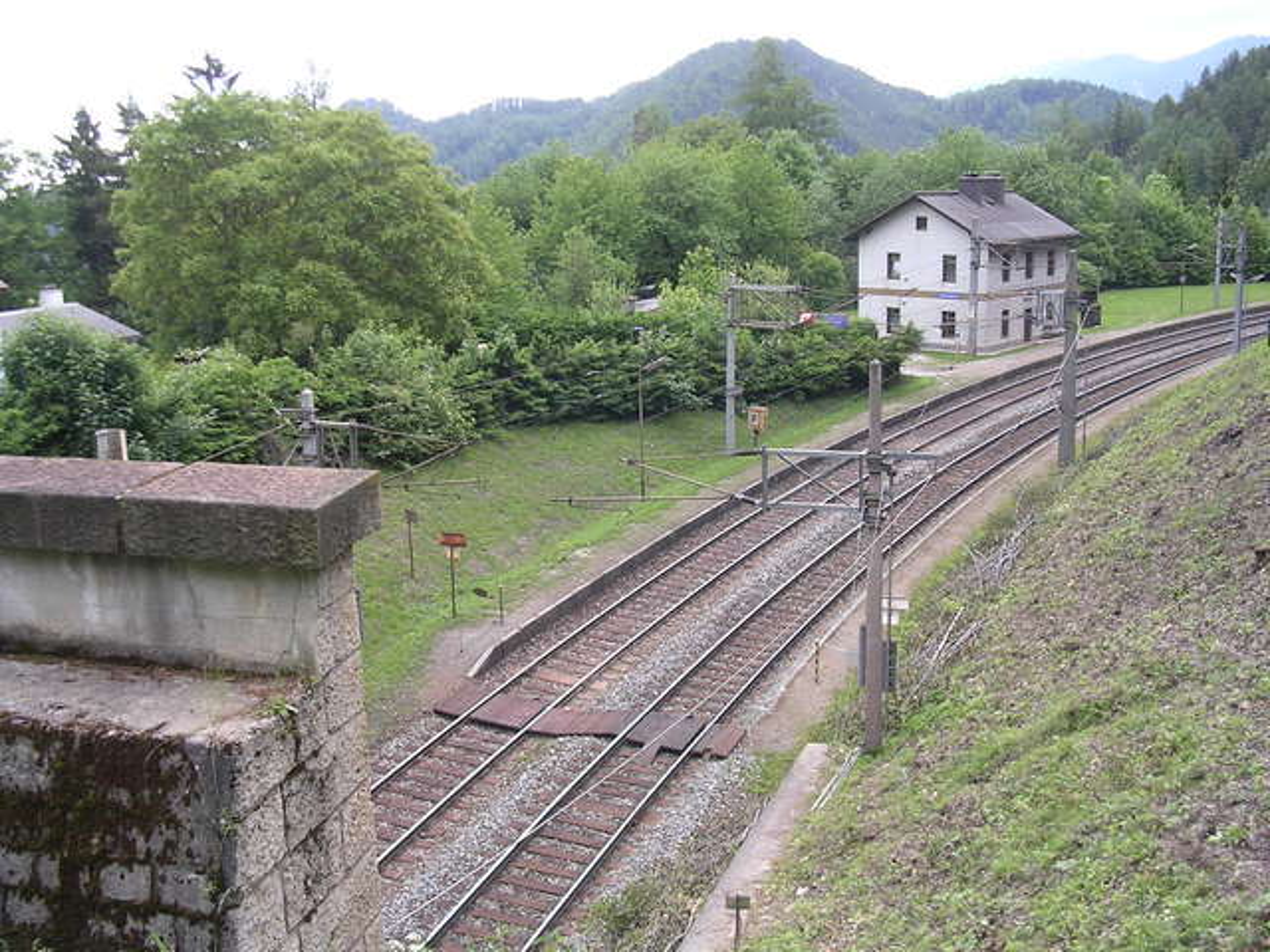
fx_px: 1394
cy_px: 476
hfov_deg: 49.0
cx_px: 635
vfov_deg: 37.7
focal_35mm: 38
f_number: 2.8
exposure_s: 1/143
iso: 100
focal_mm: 5.8
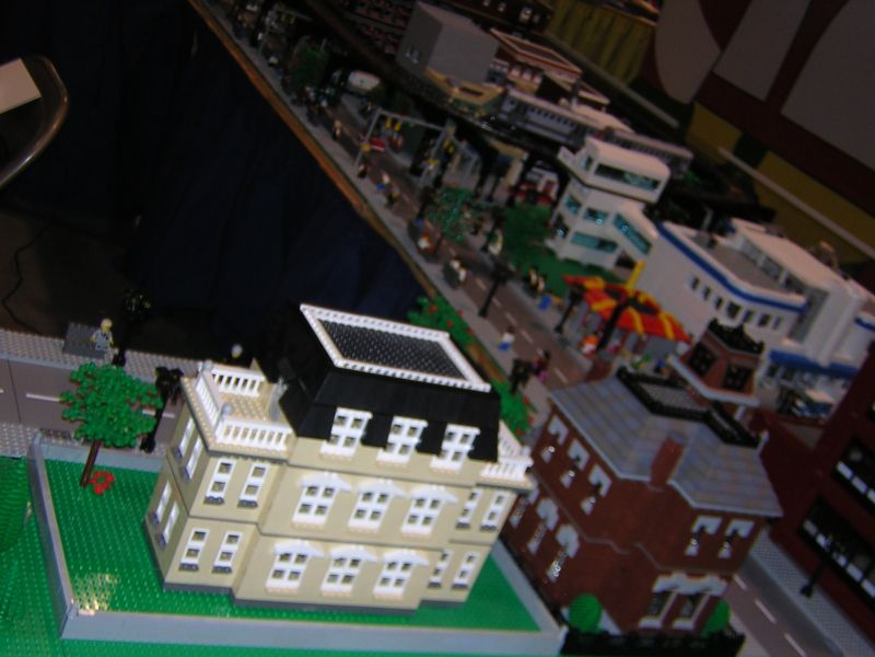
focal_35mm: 47
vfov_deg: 30.9
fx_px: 1188
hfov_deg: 40.4
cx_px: 438
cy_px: 328
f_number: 2.9
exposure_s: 1/60.1
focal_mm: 6.1
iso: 100
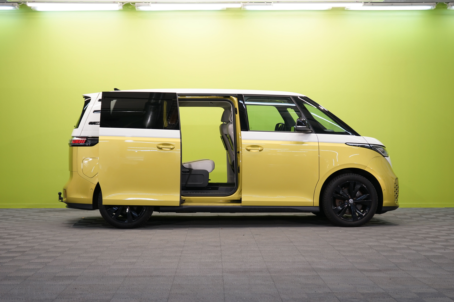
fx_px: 757
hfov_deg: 33.4
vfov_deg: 22.6
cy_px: 151
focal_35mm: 60
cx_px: 227
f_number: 5
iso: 320
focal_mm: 60
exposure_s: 1/25
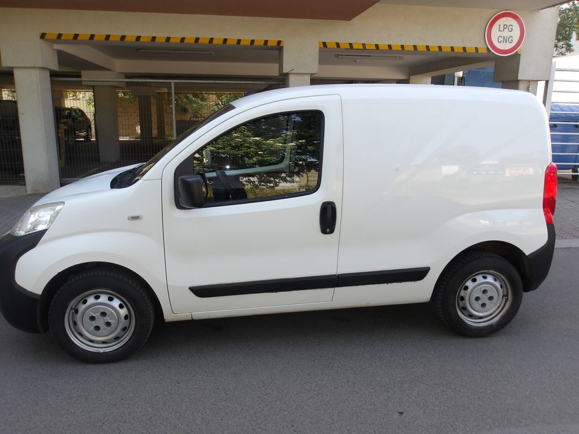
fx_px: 452
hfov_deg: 65.3
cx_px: 290
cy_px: 217
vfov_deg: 51.4
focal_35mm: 27
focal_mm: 4.9
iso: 100
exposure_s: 1/228
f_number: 3
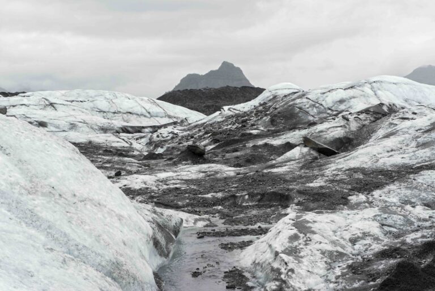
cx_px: 218
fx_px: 798
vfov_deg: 20.6
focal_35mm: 66
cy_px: 146
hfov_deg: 30.5
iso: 800
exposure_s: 1/640
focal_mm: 66
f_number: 10
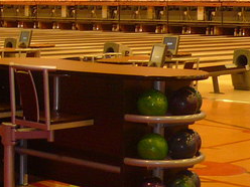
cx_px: 72
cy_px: 36
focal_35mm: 116
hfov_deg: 16.9
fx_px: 838
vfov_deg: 12.7
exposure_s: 1/8
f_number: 2.9
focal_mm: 4.9
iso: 125
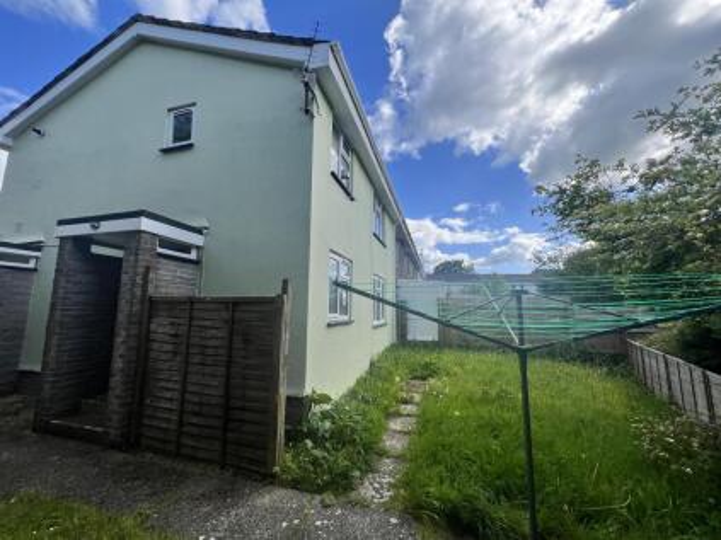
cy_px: 270
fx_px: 271
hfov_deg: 106.2
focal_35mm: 13
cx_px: 360
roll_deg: +0.9
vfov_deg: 89.9
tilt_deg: +7.7
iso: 32
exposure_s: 1/1074
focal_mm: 1.57
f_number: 1.8
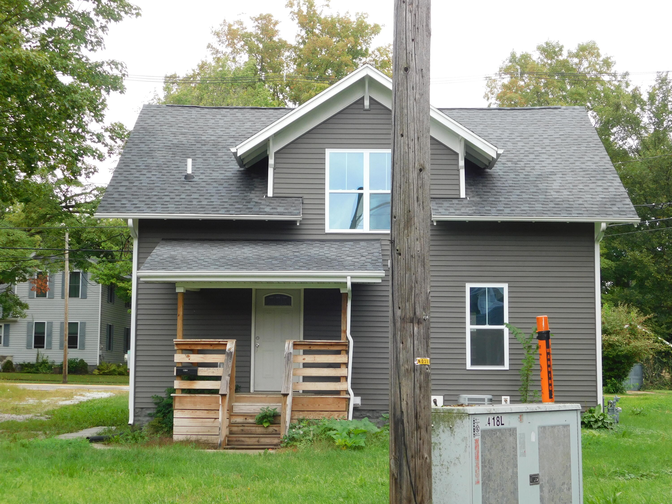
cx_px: 336
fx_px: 1145
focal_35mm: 59
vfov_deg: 24.8
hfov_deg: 32.7
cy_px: 252
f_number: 4
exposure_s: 1/160
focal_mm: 10.4
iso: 125
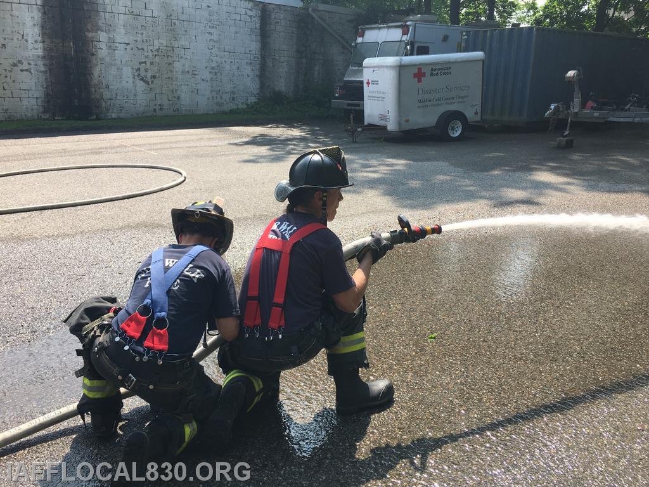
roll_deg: -2.3
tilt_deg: -16.3
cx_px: 324
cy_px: 244
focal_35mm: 29
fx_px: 544
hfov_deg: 61.7
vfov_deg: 48.2
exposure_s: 1/894
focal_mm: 4.15
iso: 25
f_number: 2.2
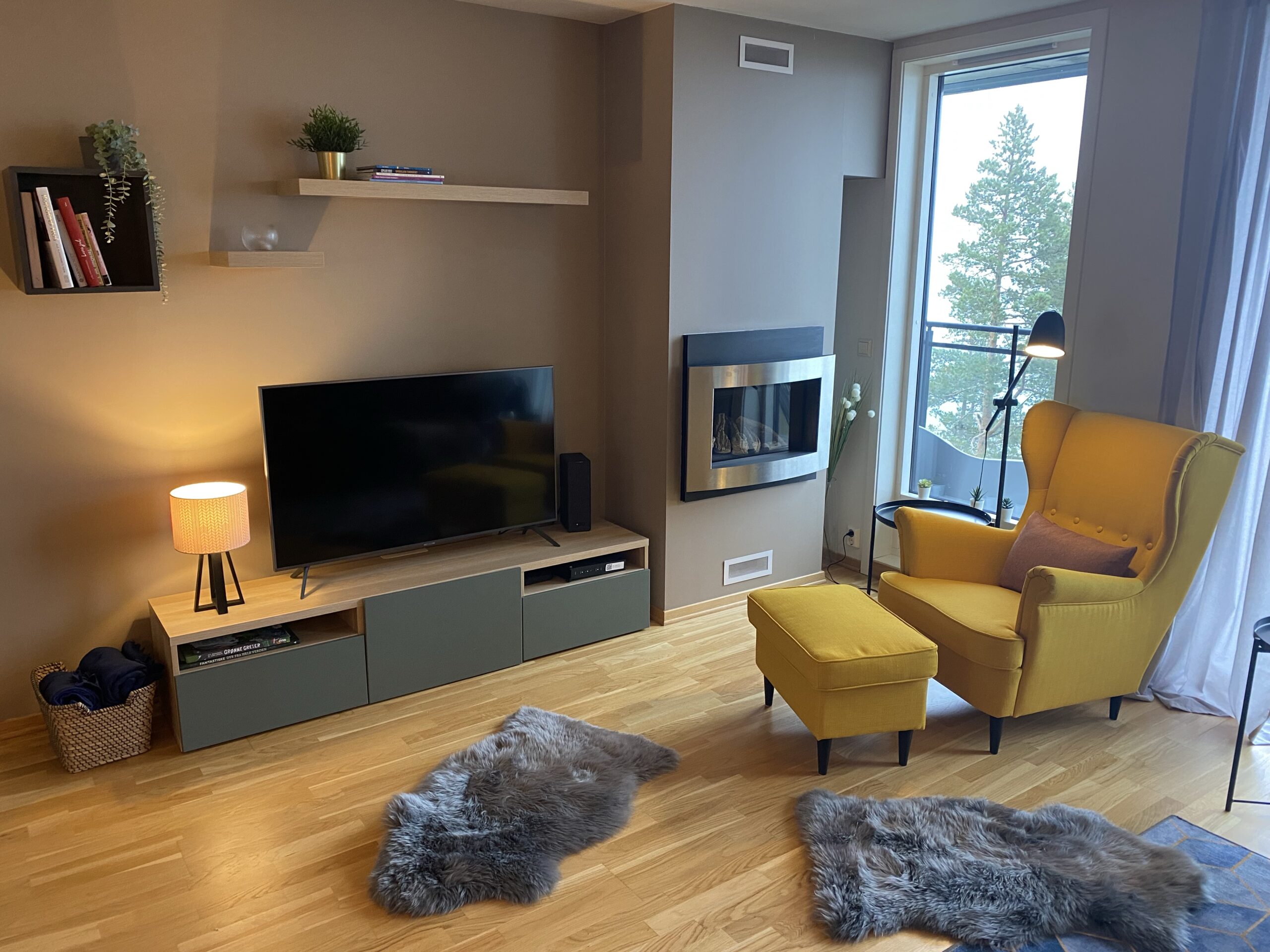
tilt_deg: -13.9
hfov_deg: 67.3
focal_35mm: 26
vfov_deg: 53.1
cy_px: 476
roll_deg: +0.3
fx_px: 954
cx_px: 635
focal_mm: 4.25
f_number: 1.8
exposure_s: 1/50
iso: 250
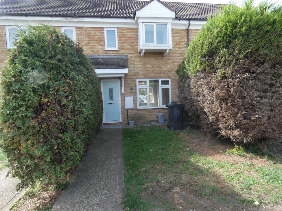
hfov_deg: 79.0
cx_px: 145
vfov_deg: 63.4
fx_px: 171
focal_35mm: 21
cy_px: 110
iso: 80
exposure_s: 1/320
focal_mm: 3.6
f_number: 2.8
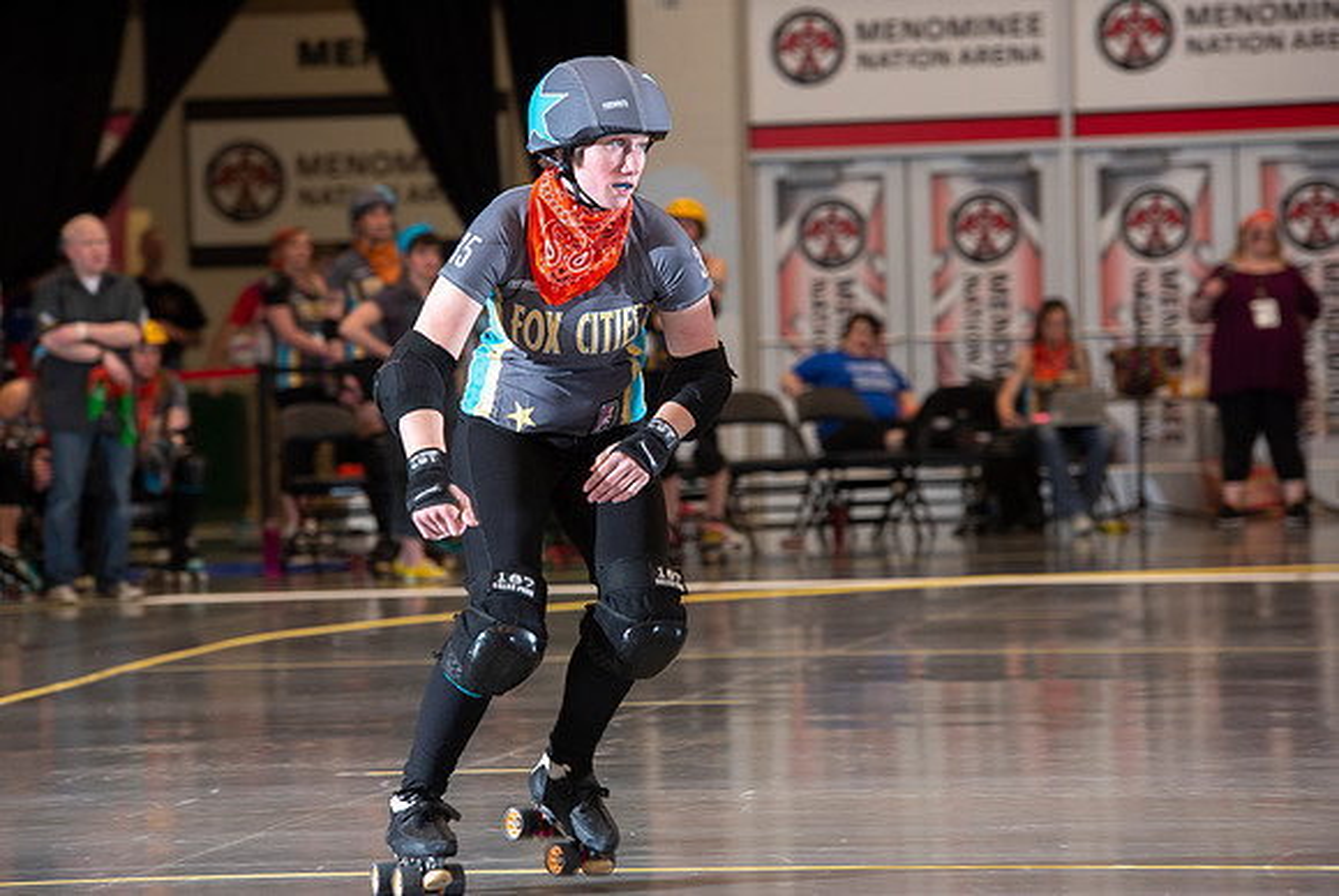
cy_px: 417
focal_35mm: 198
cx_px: 622
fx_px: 7369
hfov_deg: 10.4
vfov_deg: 7.0
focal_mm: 185
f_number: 5.6
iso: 640
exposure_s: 1/160
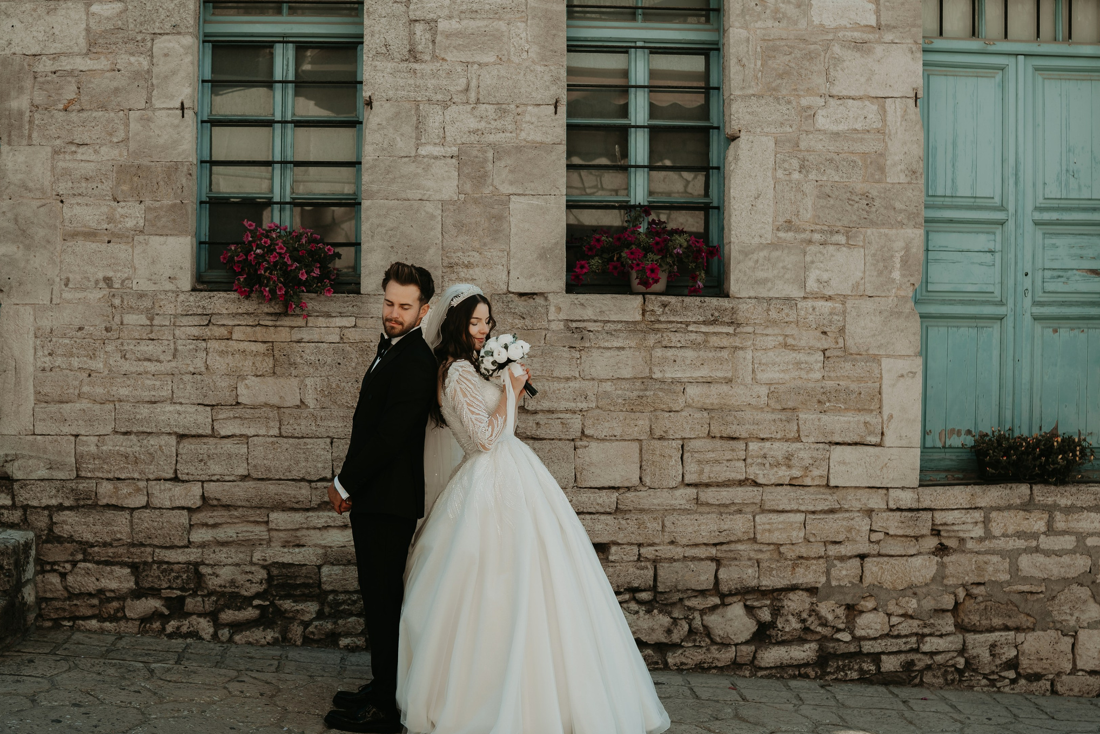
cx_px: 492
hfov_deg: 44.4
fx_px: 1345
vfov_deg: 30.5
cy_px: 363
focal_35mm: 44
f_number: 2.5
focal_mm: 35
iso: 100
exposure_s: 1/400
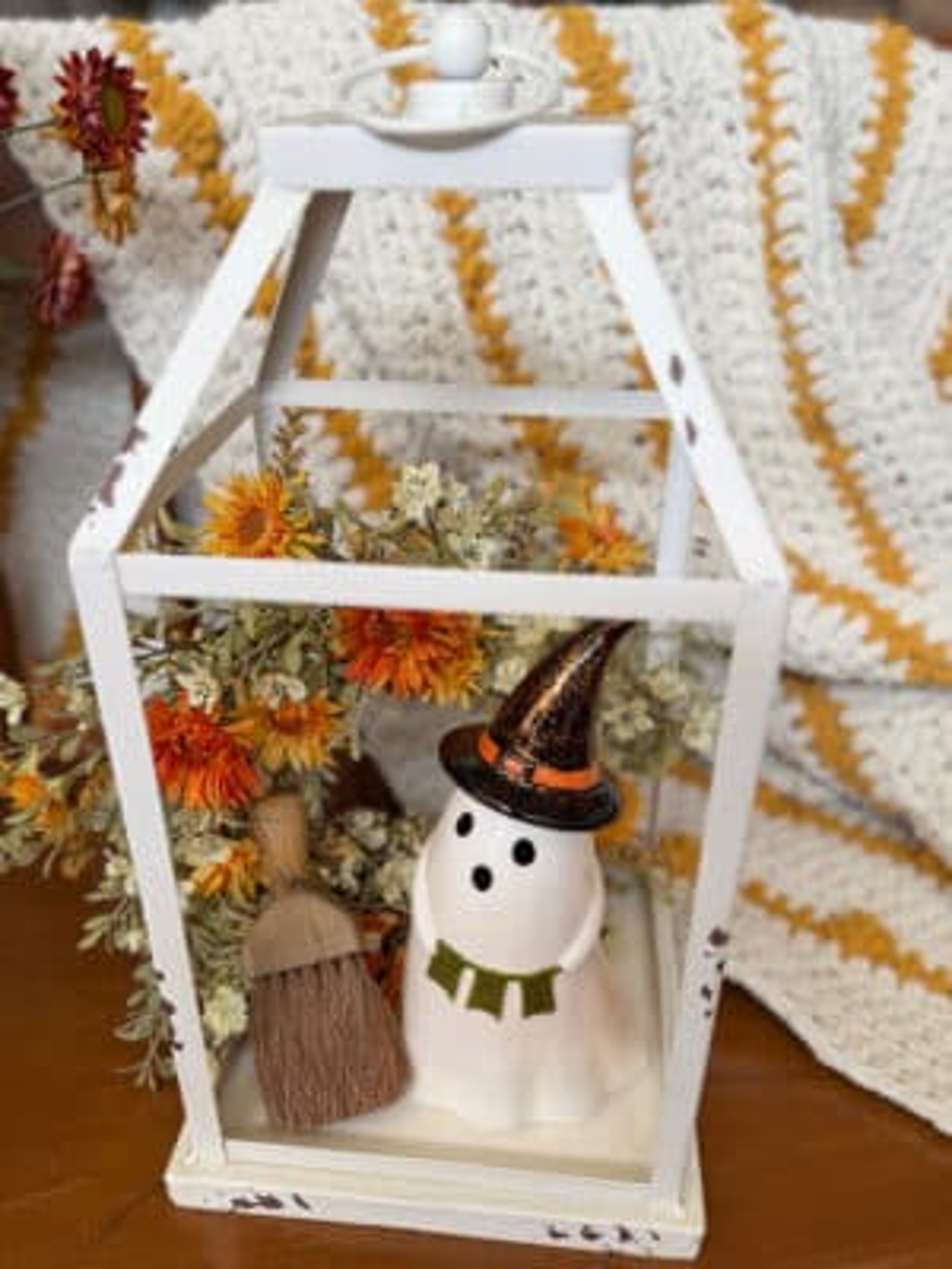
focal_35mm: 24
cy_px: 634
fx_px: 880
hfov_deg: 56.8
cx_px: 476
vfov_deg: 71.6
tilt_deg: -31.0
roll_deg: -1.0
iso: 100
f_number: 1.78
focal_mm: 6.76
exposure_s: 1/121
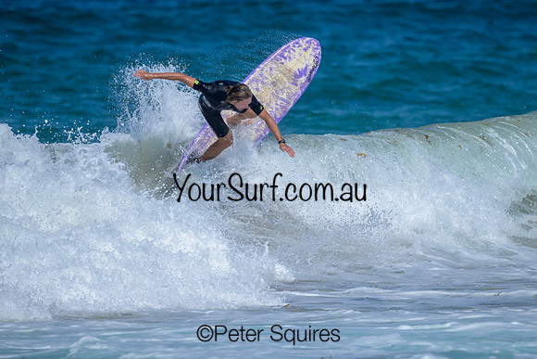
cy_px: 174
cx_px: 258
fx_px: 16287
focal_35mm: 1092
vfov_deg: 1.3
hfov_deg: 1.9
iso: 220
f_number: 6.3
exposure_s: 1/2500
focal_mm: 800
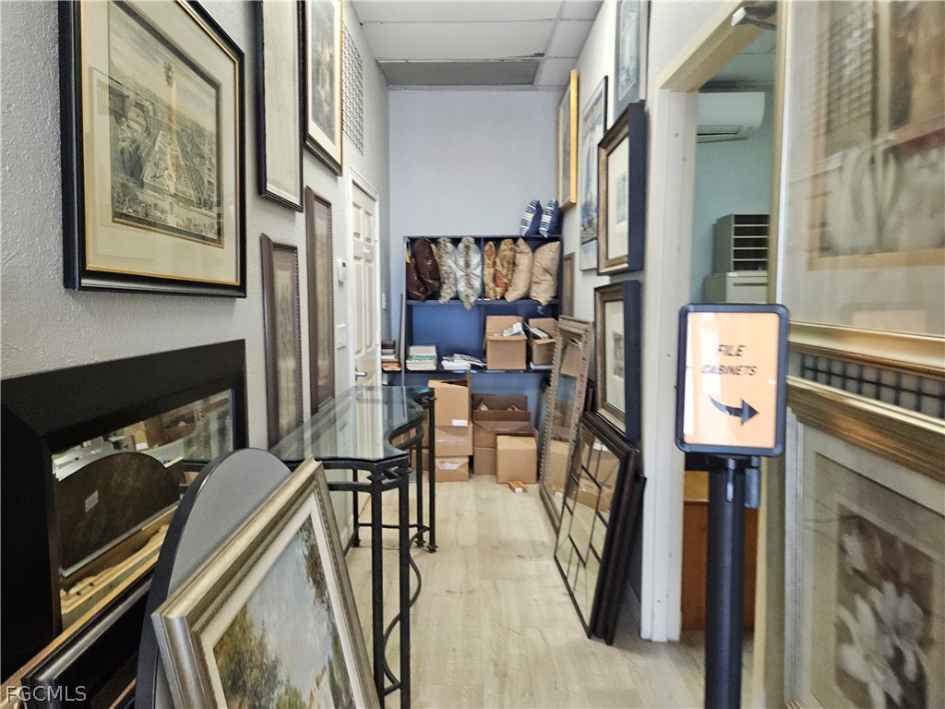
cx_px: 472
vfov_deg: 58.9
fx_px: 628
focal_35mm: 23
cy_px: 354
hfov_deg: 73.9
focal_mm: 5.4
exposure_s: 1/120
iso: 800
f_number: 1.8
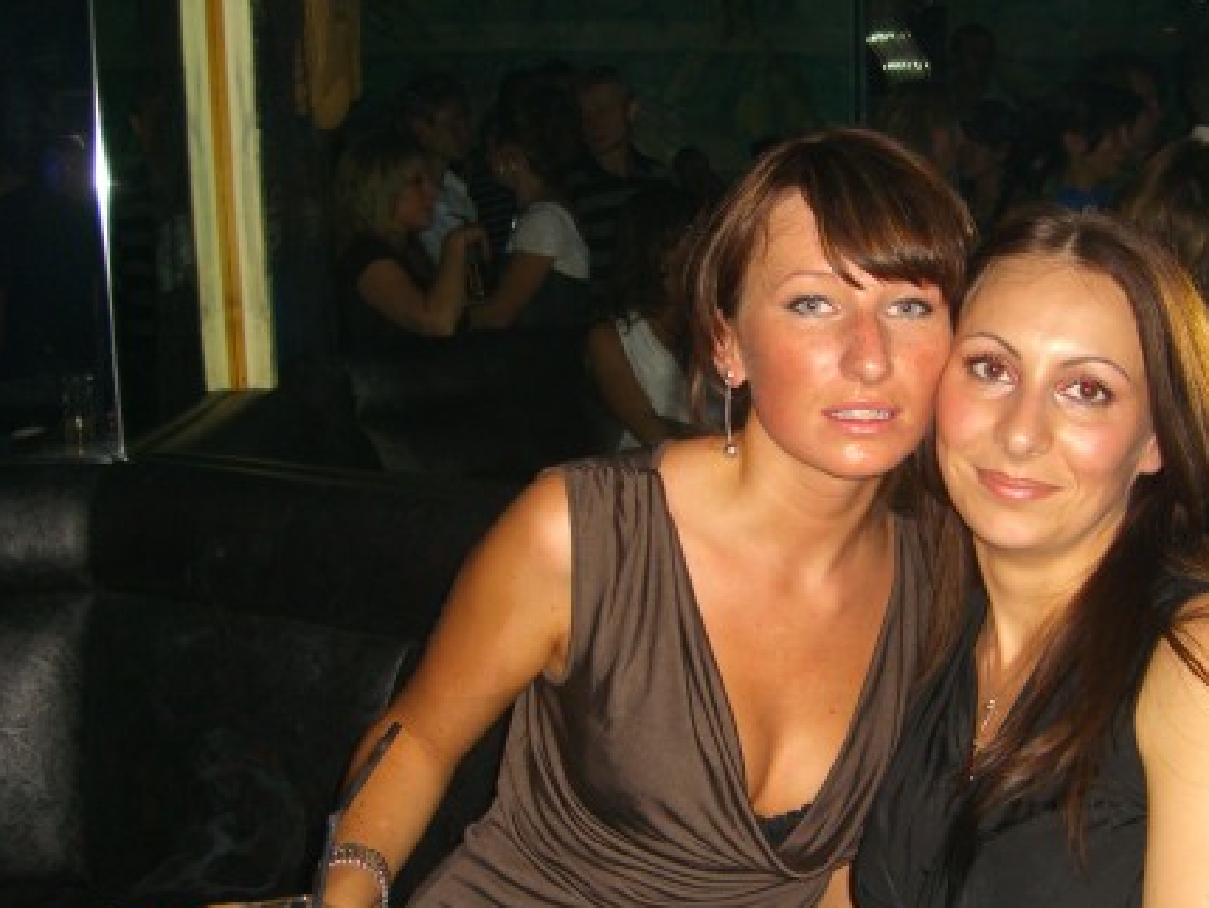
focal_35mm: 53
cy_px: 537
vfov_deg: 27.5
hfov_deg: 35.8
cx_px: 810
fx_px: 1852
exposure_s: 1/60
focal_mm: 7.9
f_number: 2.8
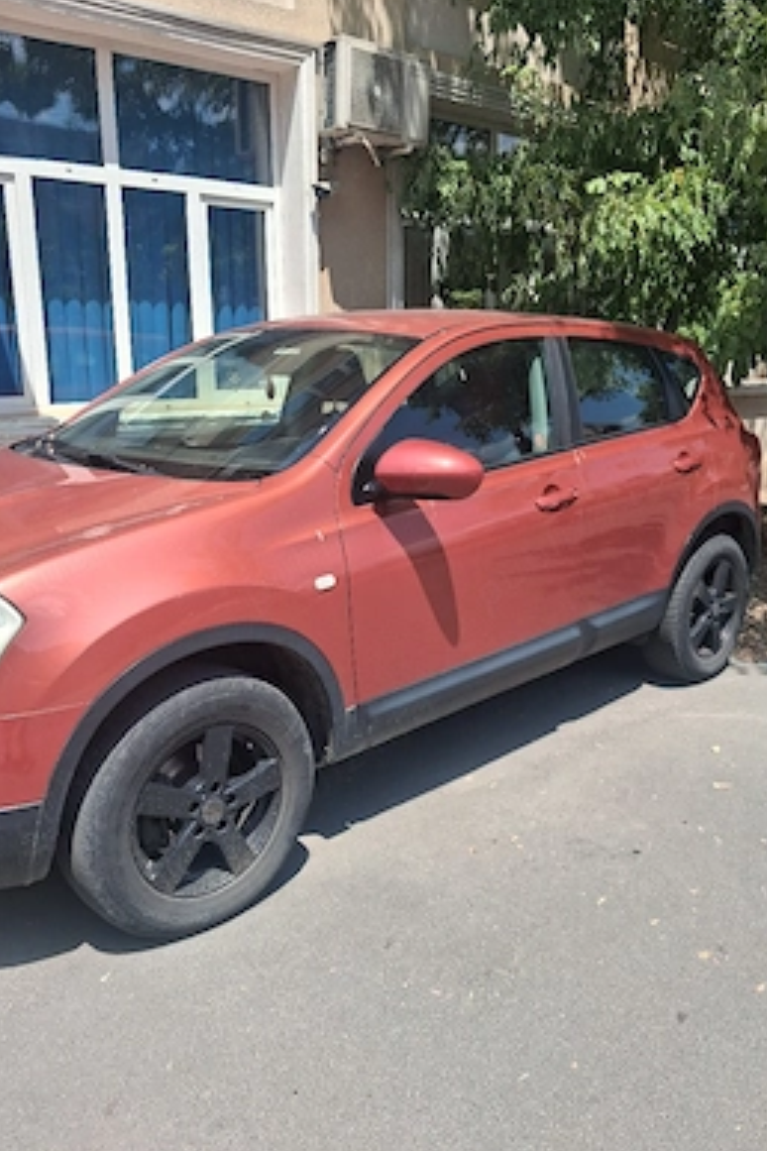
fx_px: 927
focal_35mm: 29
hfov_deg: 45.0
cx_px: 398
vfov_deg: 63.7
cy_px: 571
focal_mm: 4
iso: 25
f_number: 1.8
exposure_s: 1/312
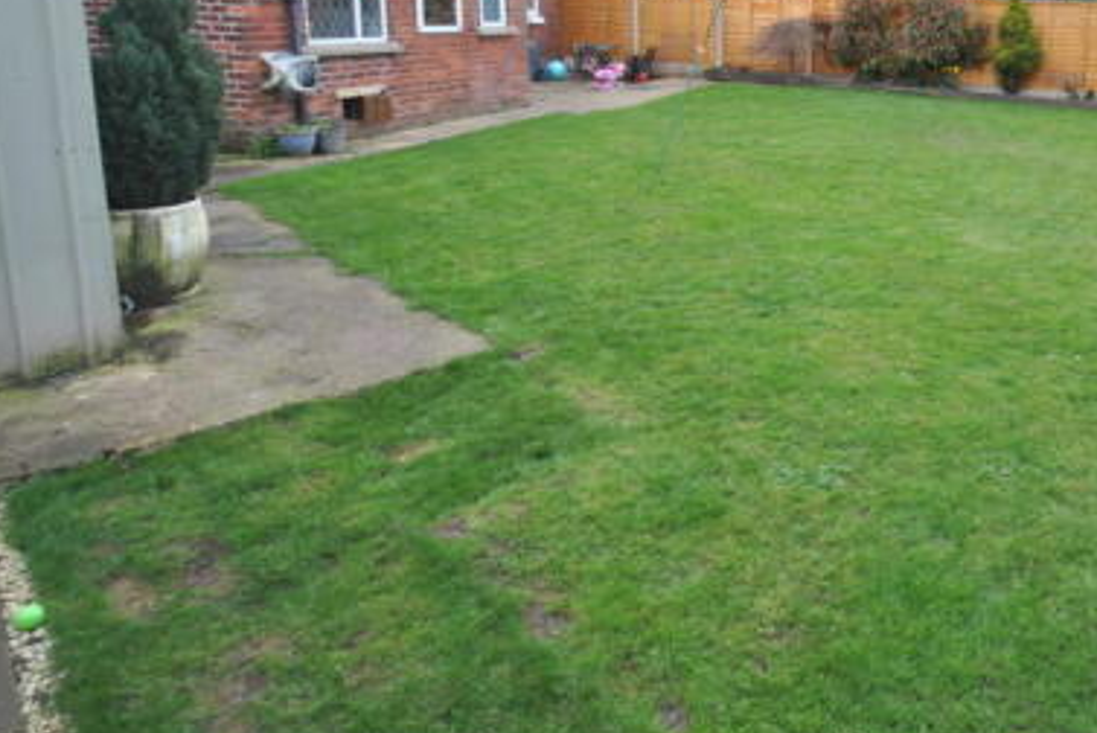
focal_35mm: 26
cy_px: 150
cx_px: 842
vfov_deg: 47.0
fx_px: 793
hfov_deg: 64.5
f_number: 4
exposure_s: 1/30
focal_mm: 10
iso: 280
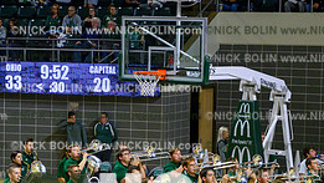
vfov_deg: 7.4
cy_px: 232
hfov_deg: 13.2
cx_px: 106
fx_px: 1401
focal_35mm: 163
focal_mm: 70
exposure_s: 1/800
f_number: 4.5
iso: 3200
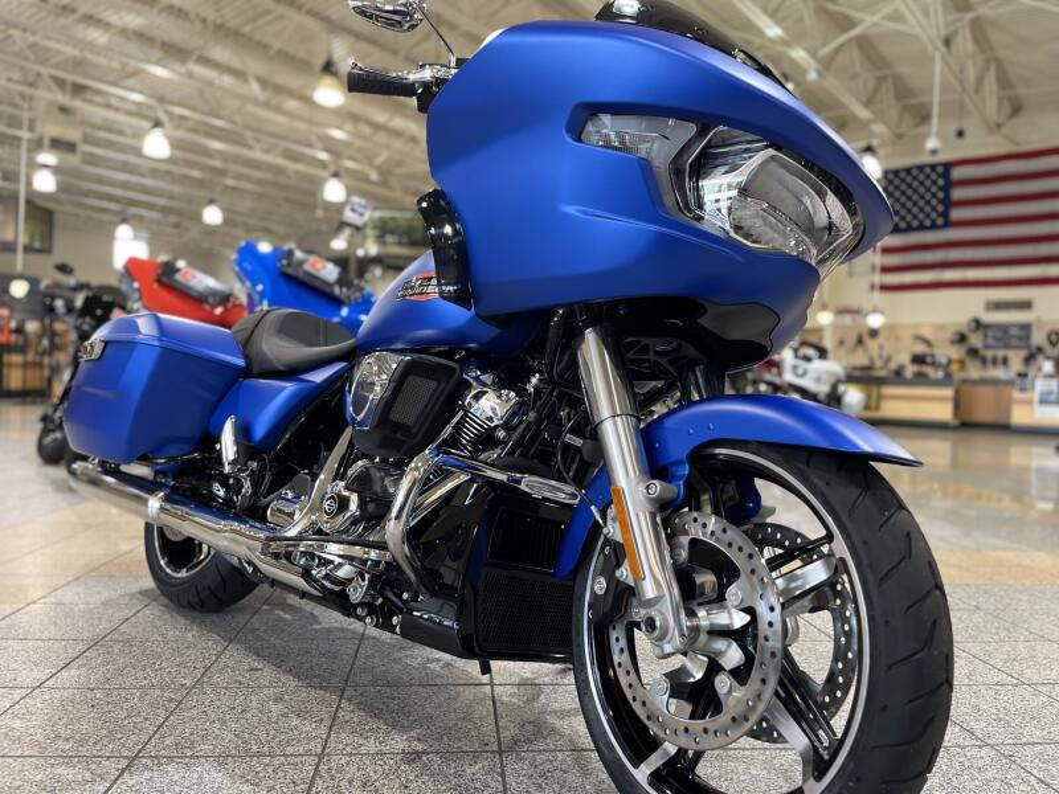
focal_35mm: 26
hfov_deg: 67.3
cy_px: 397
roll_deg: -2.0
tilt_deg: -0.9
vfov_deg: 53.1
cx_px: 530
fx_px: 795
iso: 125
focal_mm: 5.1
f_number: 1.6
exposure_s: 1/60
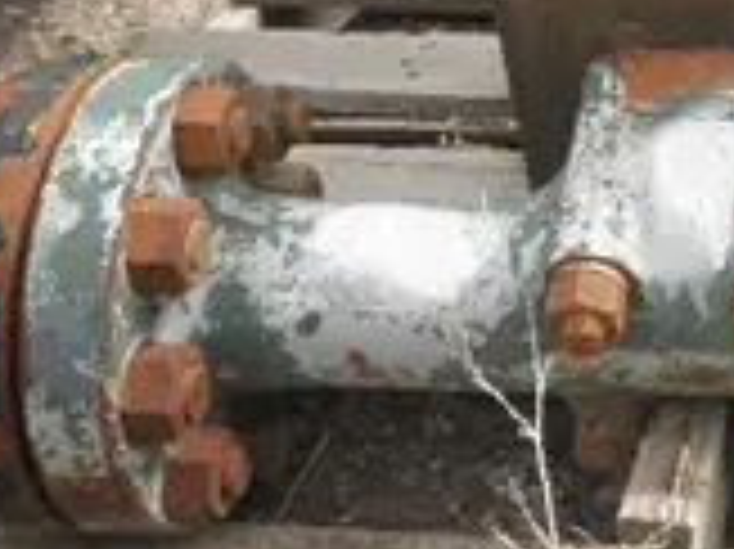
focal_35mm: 86
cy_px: -63
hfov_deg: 21.5
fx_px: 1822
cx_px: 833
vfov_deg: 16.6
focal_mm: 6.1
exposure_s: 1/400
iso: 64
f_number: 3.2
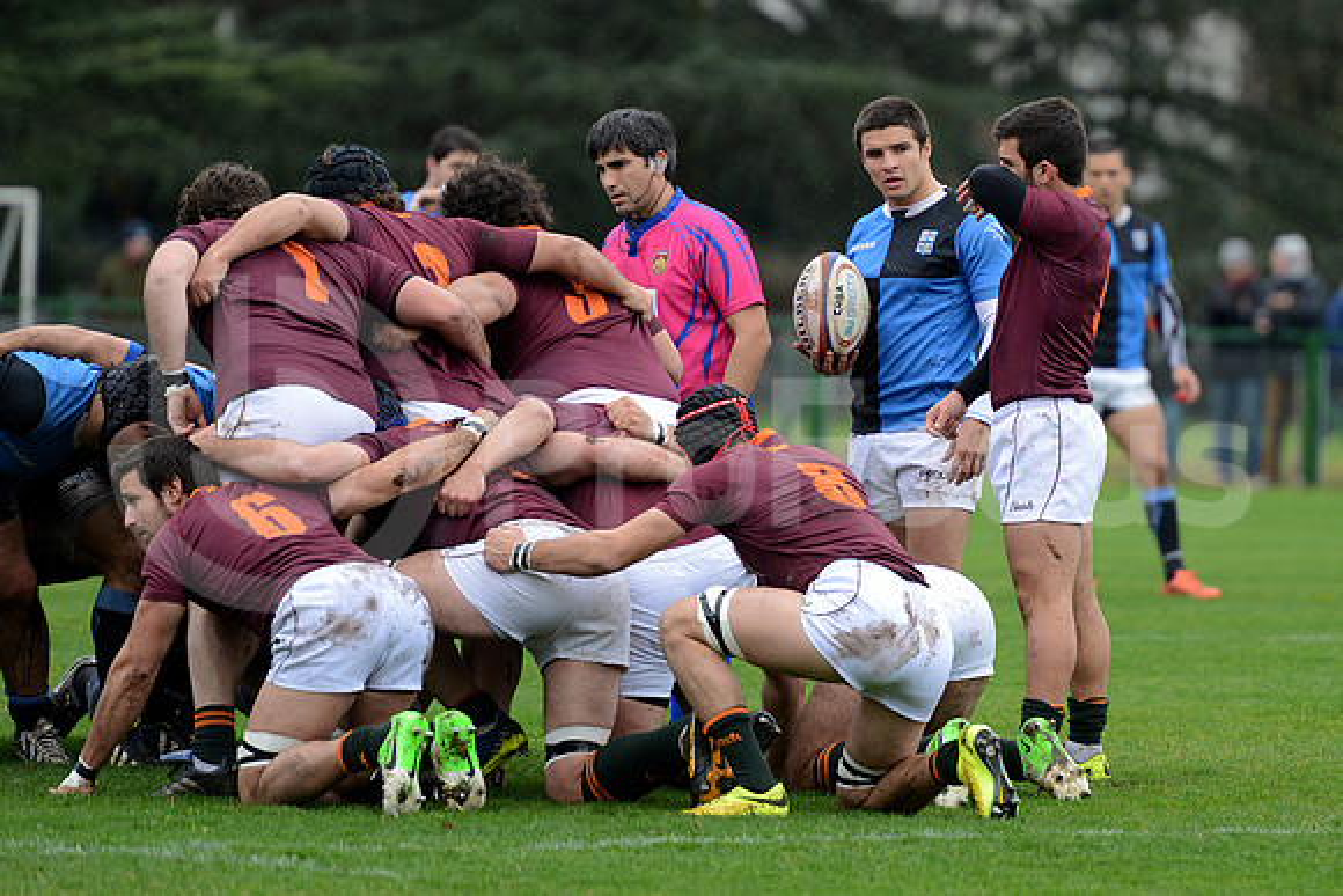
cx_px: 672
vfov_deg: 5.1
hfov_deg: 7.6
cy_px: 448
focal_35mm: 270
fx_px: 10074
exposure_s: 1/500
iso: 1250
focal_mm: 270
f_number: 4
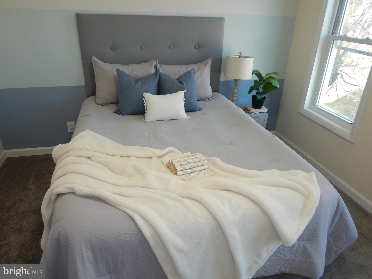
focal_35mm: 25
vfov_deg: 54.9
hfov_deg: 69.4
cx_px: 186
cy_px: 140
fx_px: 269
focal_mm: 4.5
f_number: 3.1
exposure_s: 1/50
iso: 125
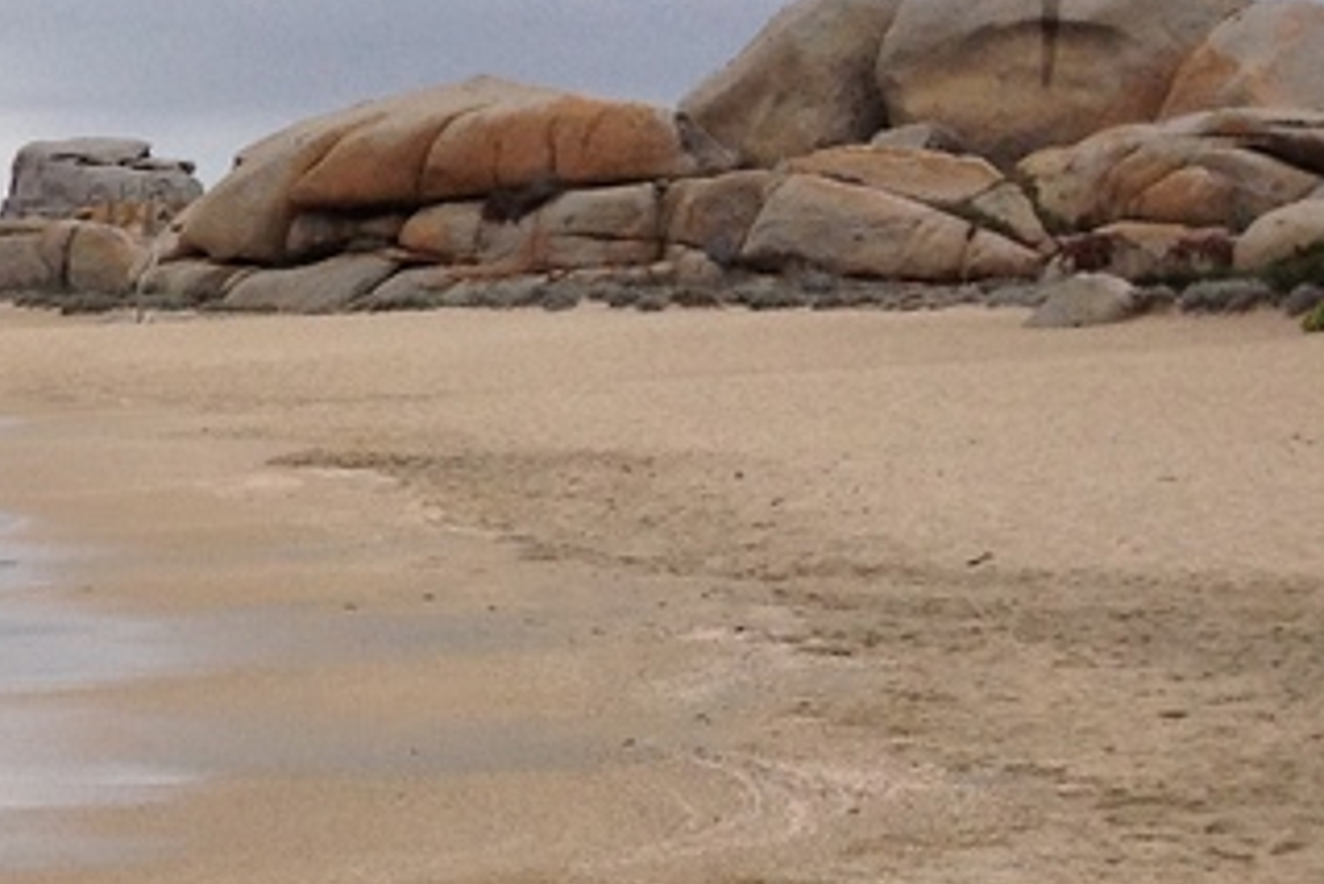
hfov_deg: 13.5
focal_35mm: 137
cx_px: -1042
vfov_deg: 10.0
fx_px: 5041
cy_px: 349
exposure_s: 1/1082
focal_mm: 4.28
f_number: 2.4
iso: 64
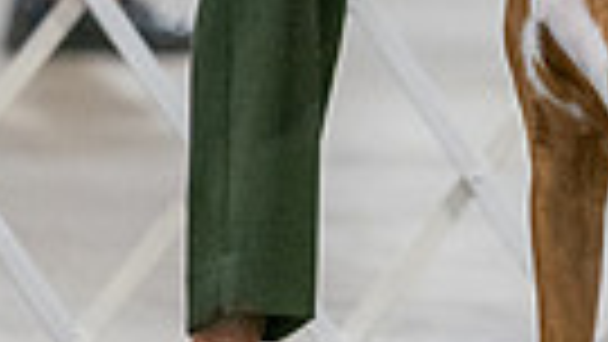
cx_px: 705
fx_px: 16899
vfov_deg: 1.2
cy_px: -324
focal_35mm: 1048
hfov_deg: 2.1
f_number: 3.5
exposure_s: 1/250
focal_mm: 200
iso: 6400
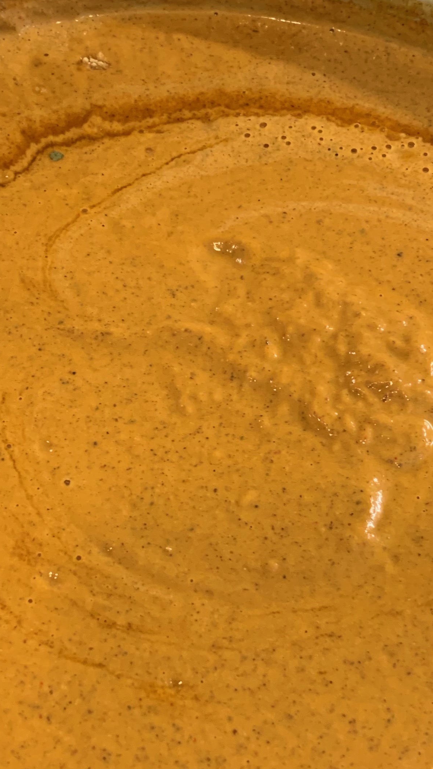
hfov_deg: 22.2
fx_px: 1102
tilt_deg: -59.9
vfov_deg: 38.3
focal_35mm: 54
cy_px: 468
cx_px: 215
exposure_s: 1/60
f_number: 1.8
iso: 200
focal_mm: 4.25
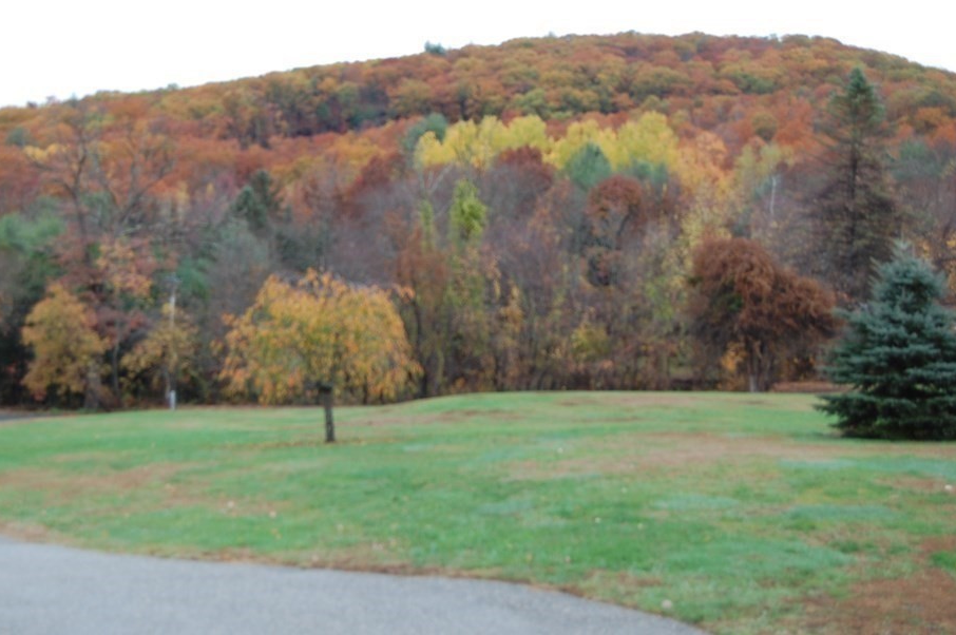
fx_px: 1394
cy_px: 277
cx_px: 418
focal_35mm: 53
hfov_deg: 37.8
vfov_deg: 25.6
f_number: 5.6
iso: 250
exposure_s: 1/125
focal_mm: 31
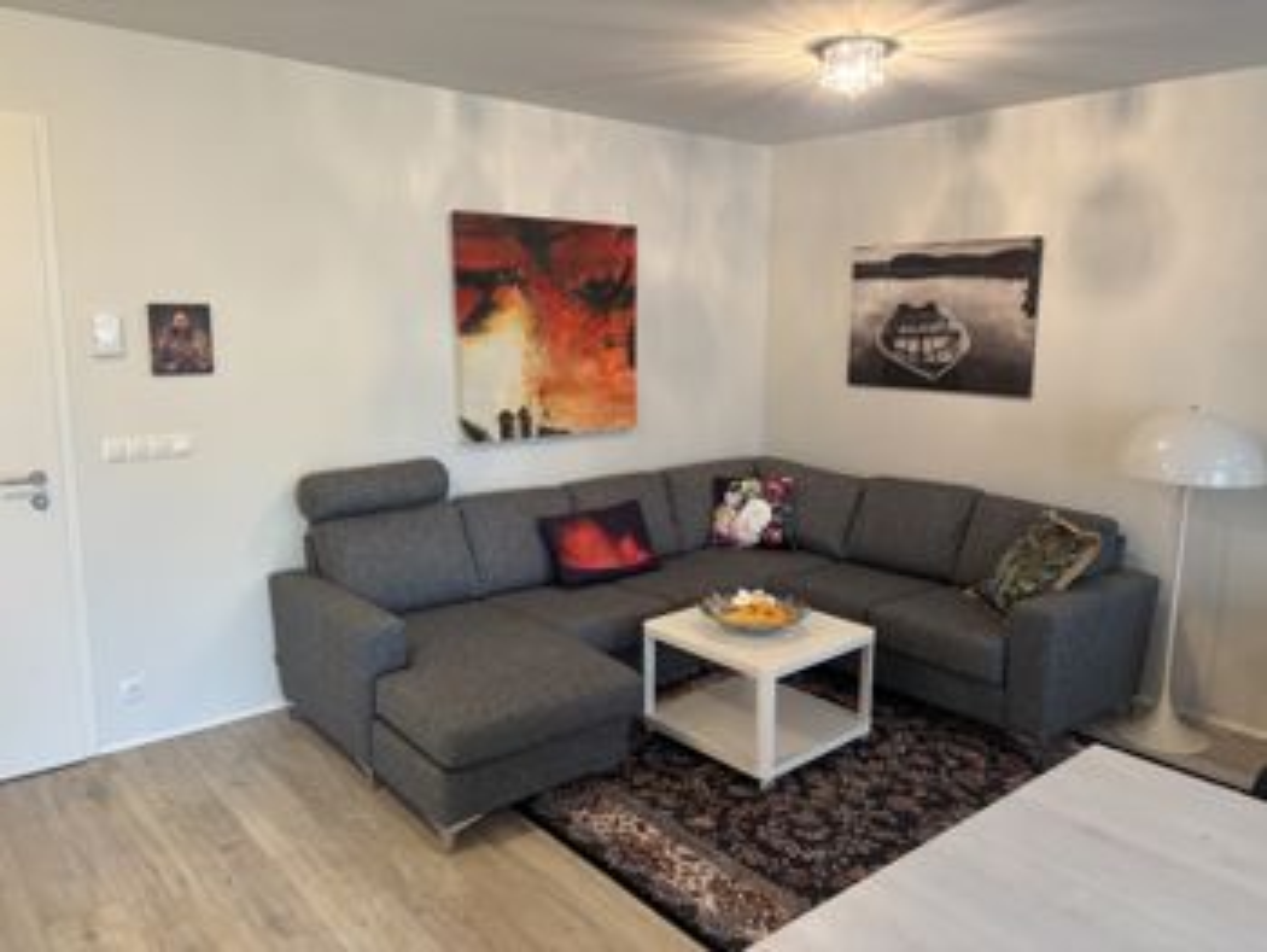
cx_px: 634
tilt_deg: -8.9
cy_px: 476
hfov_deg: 67.3
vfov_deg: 53.1
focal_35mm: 26
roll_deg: -0.5
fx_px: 952
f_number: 1.6
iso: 200
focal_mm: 5.96
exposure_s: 1/50
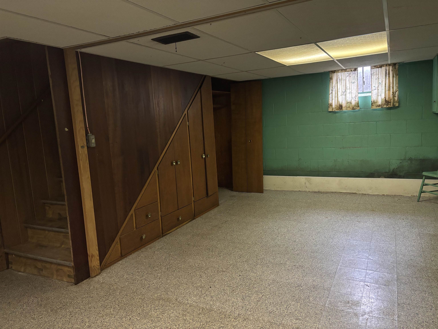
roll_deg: +3.5
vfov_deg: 53.1
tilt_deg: -7.4
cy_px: 164
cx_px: 219
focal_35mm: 26
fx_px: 329
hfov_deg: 67.3
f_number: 1.6
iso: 320
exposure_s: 1/60
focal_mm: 5.96
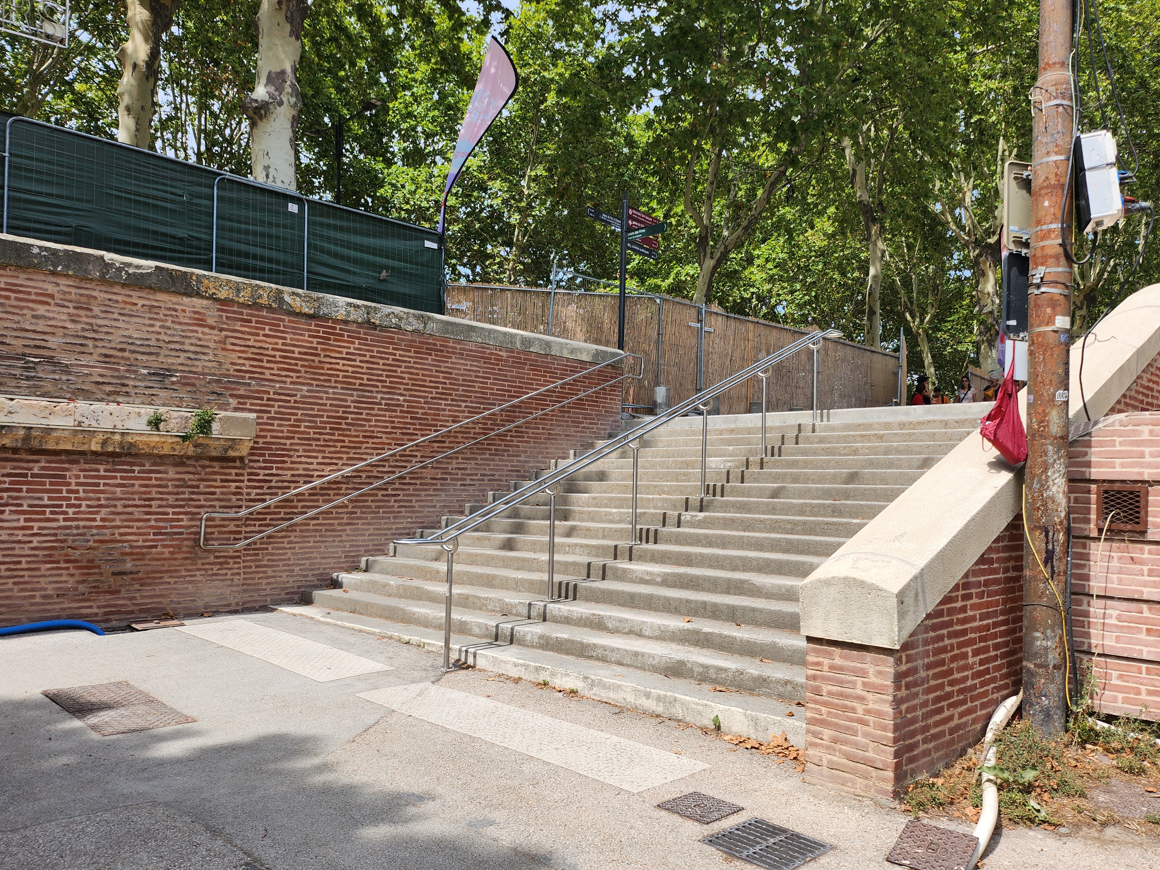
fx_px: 905
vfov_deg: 51.4
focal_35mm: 27
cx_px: 597
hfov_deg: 65.3
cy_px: 442
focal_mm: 5
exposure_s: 1/1951
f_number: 1.8
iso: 50
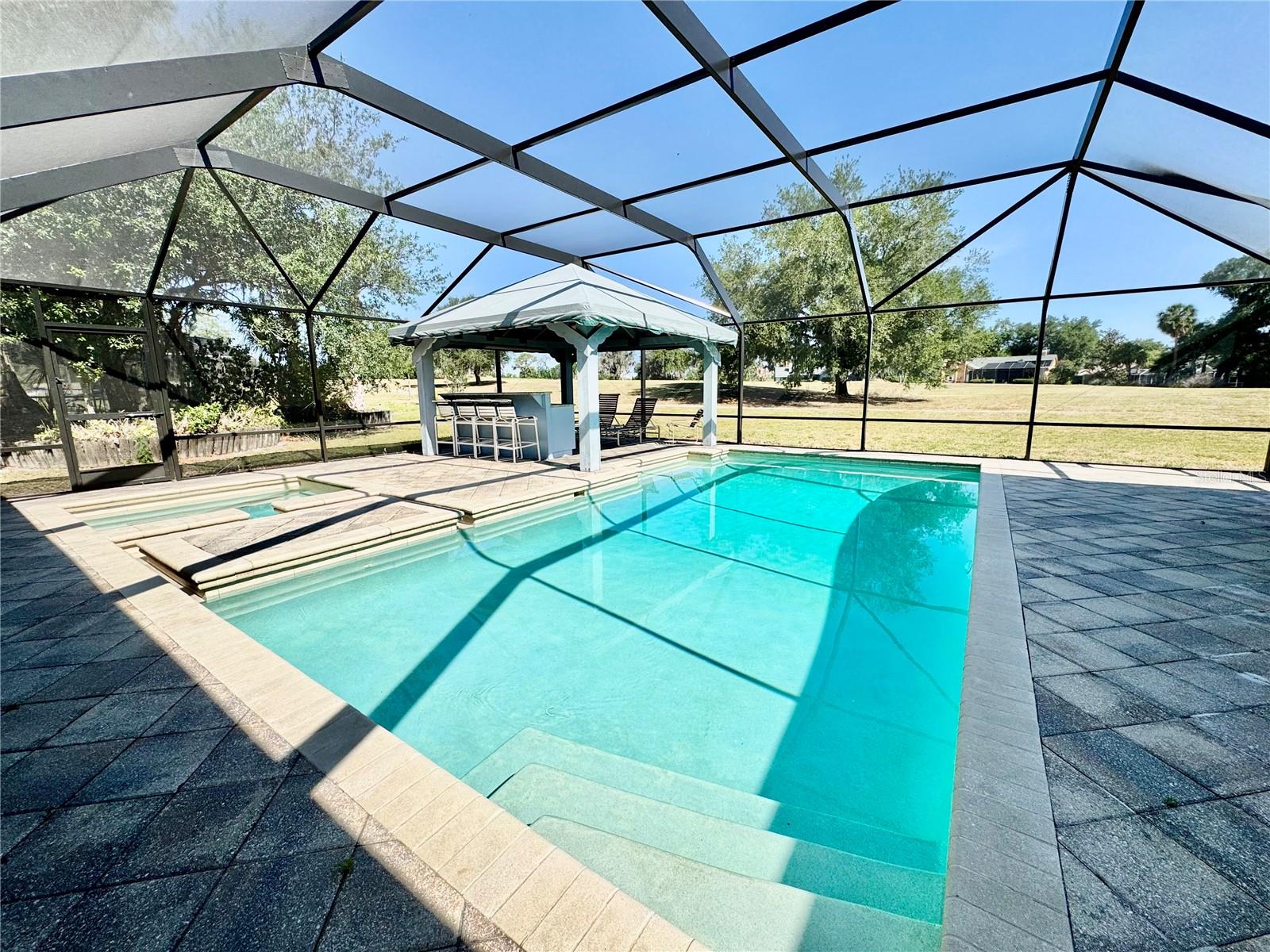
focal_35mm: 14
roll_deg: +0.5
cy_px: 476
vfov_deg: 85.7
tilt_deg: -10.3
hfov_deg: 102.1
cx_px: 635
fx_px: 514
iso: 40
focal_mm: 2.22
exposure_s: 1/1370
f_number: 2.2
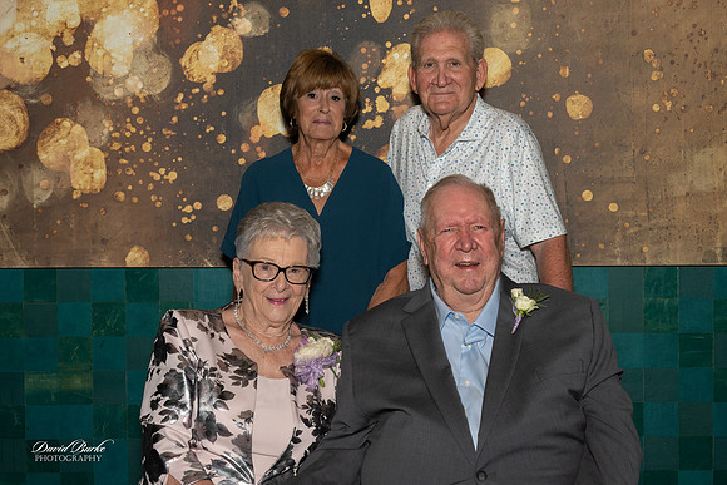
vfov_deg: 25.4
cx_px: 386
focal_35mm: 53
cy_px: 220
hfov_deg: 37.3
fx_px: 1076
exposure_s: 1/125
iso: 640
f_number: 7.1
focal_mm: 42
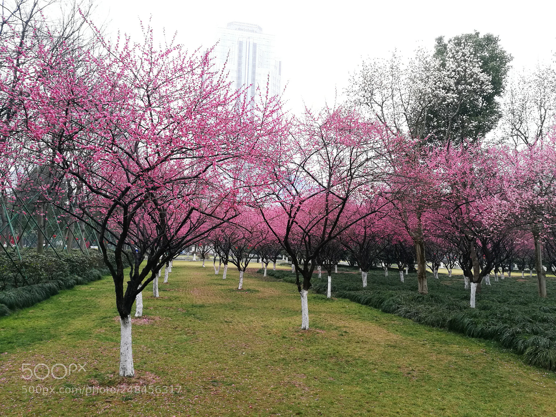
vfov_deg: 51.4
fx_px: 434
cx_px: 278
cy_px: 208
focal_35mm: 27
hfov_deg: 65.3
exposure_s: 1/50
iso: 50
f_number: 2.2
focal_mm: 4.5
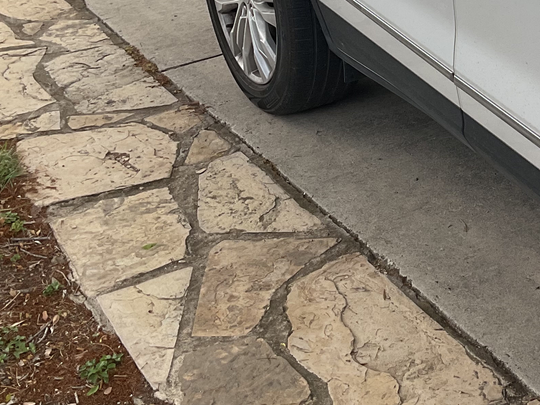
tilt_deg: -17.8
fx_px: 1154
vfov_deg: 19.2
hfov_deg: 24.8
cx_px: 566
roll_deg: +0.4
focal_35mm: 74
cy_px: -15
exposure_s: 1/944
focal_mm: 3
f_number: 1.8
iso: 16
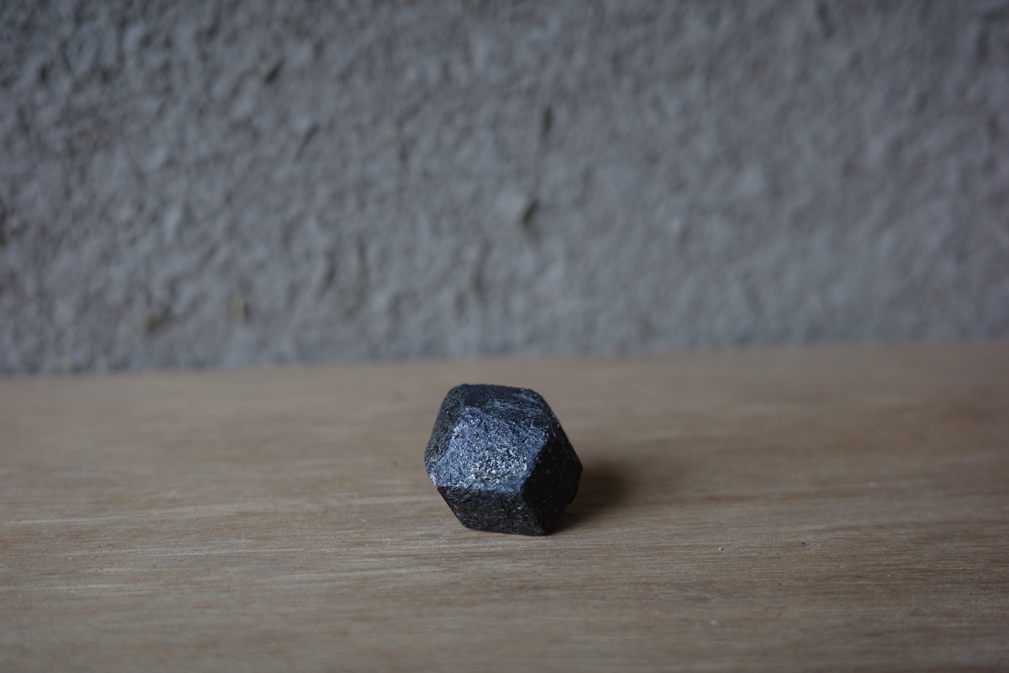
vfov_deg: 33.4
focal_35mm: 40
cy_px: 336
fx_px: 1121
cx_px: 504
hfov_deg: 48.5
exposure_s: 1/80
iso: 200
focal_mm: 26
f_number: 2.8
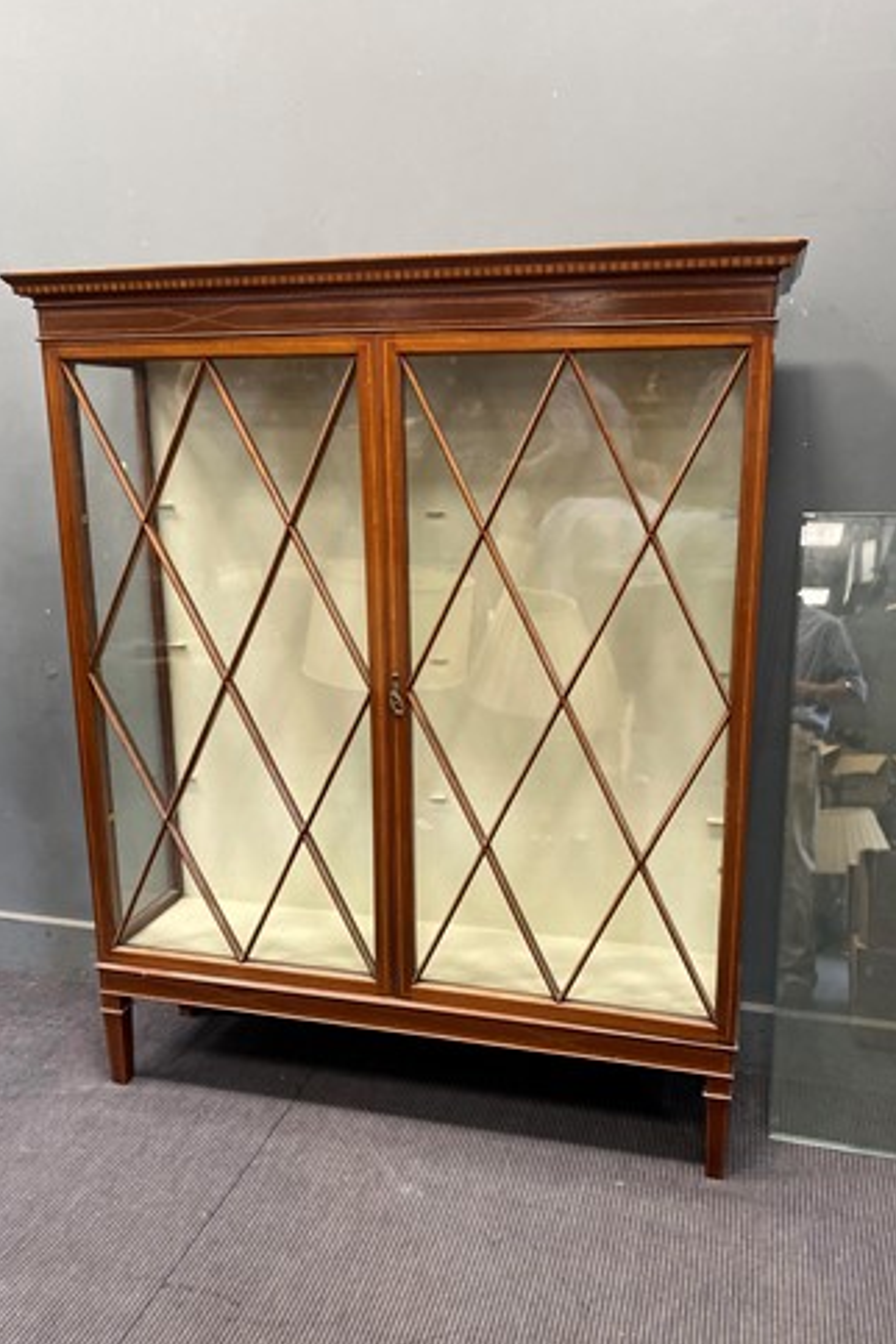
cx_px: 494
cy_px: 682
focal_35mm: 28
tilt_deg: -13.0
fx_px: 1045
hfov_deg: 46.3
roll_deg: +0.0
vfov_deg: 65.5
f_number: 1.8
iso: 200
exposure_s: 1/50
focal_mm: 4.25
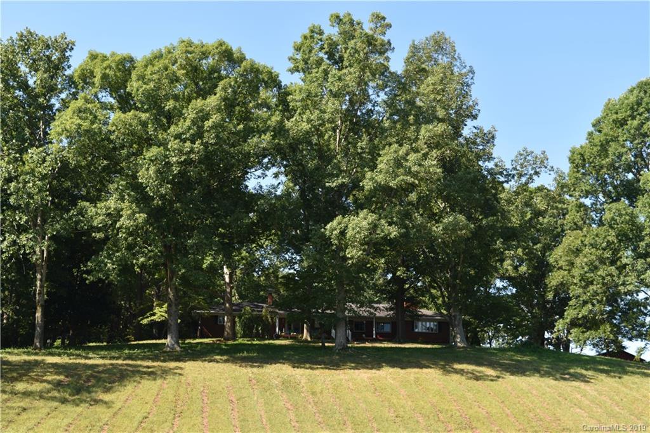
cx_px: 325
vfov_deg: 23.8
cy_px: 216
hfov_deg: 35.1
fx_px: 1029
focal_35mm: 57
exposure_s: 1/200
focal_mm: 38
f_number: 6.3
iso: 100
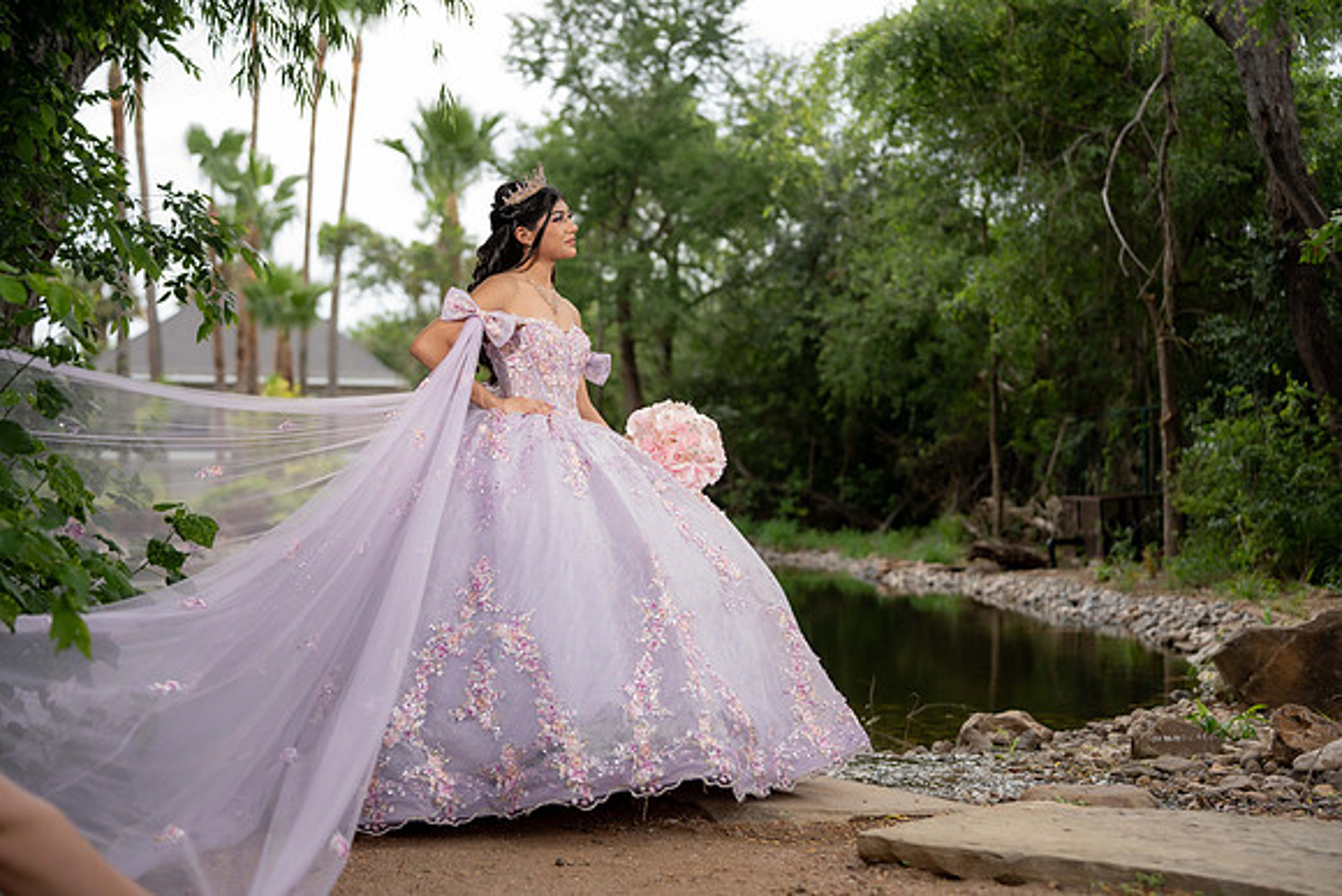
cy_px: 448
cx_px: 671
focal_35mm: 48
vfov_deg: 28.1
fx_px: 1790
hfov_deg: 41.1
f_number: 2.2
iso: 80
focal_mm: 48
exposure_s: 1/800
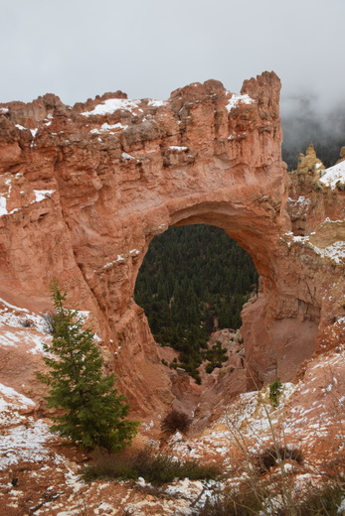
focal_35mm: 33
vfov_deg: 57.2
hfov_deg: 40.0
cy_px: 258
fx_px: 474
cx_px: 172
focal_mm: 22
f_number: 7.1
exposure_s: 1/200
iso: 400
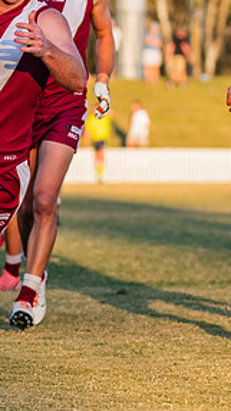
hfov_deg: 2.9
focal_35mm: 426
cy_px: 157
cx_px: -54
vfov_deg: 5.1
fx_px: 4636
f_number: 5.6
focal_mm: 170
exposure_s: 1/1250
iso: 800
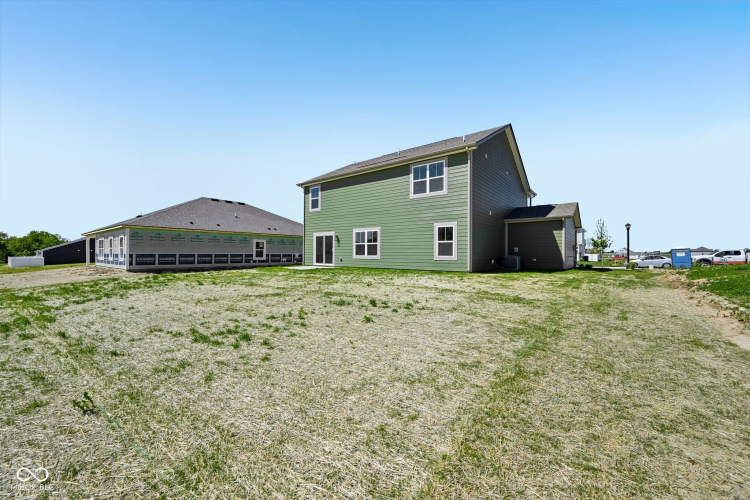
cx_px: 375
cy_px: 250
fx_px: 292
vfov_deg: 81.2
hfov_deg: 104.3
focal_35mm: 14
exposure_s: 1/400
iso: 100
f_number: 8
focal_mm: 14
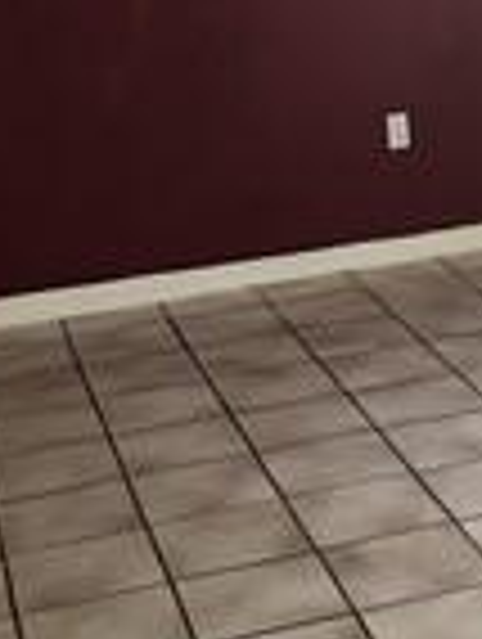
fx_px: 1814
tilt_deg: -9.6
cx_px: 459
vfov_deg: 19.7
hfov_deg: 14.9
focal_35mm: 98
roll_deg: +3.6
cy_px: 104
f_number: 2.2
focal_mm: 4.15
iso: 64
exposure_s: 1/15
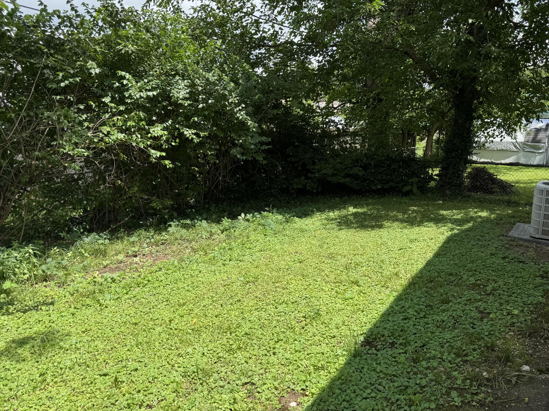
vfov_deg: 46.7
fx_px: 476
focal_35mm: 30
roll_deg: -3.3
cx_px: 308
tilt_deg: -7.7
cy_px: 176
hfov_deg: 59.8
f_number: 1.78
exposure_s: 1/1678
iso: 80
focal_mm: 6.76
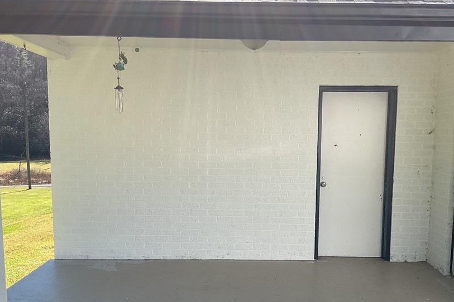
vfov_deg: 34.9
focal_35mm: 38
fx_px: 479
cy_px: 186
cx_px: 252
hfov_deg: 50.6
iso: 16
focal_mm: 3
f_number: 1.8
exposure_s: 1/759
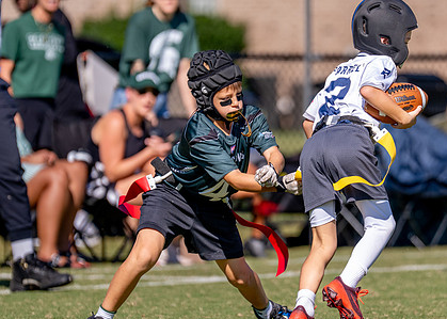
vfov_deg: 3.4
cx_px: 291
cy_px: 123
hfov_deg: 4.7
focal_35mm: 425
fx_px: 5394
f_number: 2.8
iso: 250
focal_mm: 200
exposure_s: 1/4000
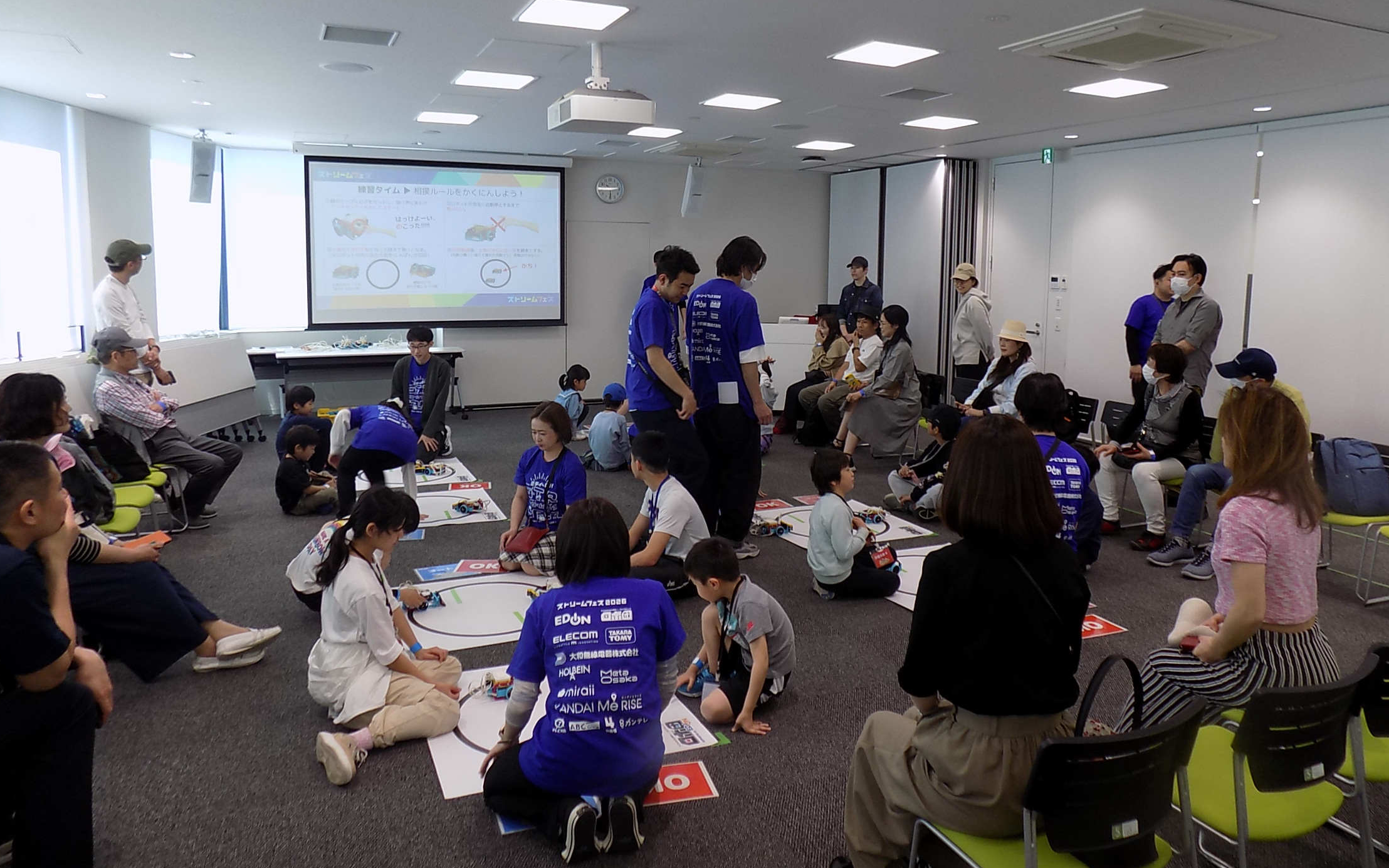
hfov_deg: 72.5
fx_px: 946
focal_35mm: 25
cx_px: 708
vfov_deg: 49.1
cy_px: 361
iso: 80
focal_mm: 4
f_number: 3.1
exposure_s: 1/50
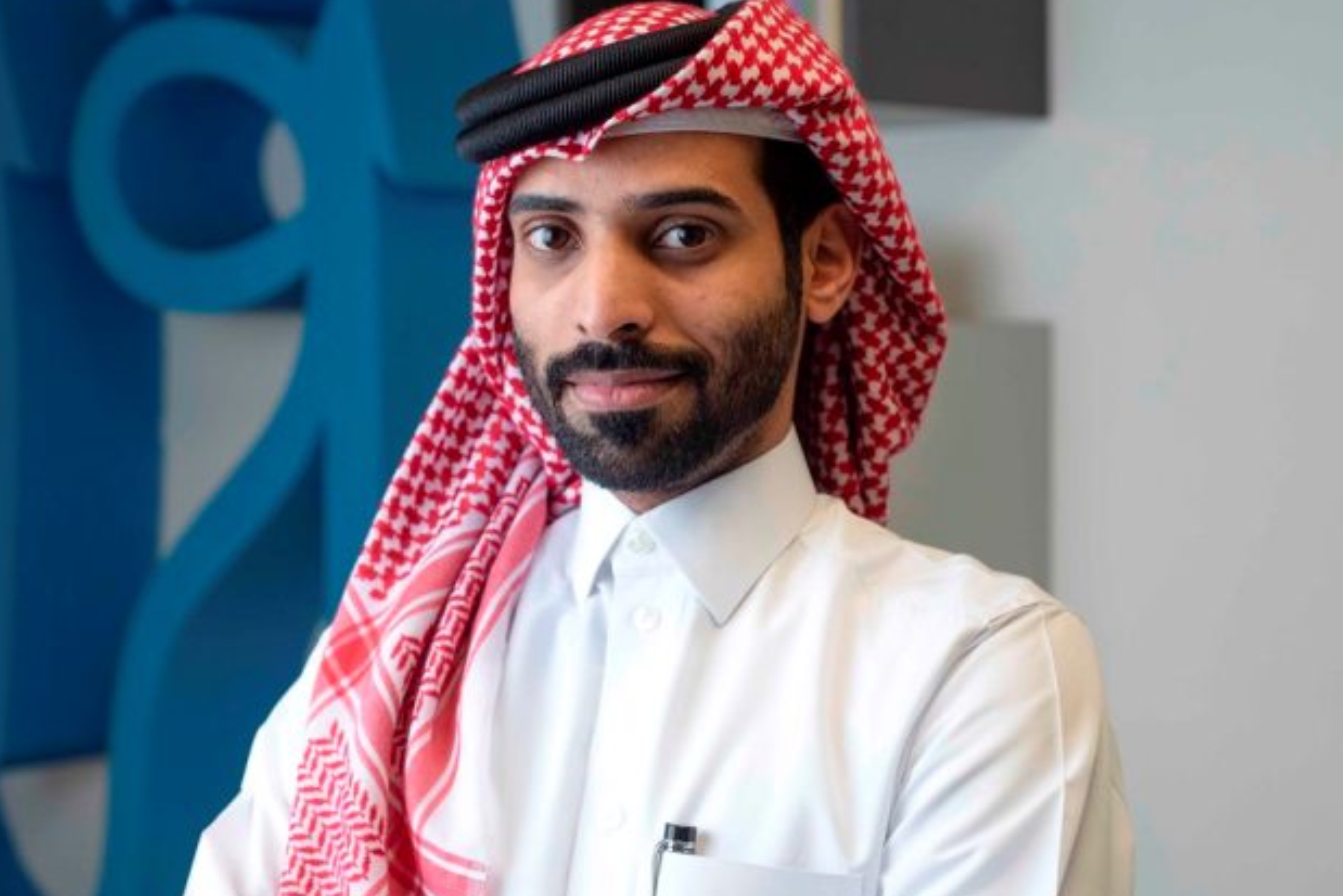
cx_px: 473
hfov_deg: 29.5
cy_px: 406
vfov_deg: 20.0
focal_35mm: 68
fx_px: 2537
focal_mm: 50
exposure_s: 1/160
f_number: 2.8
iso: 400
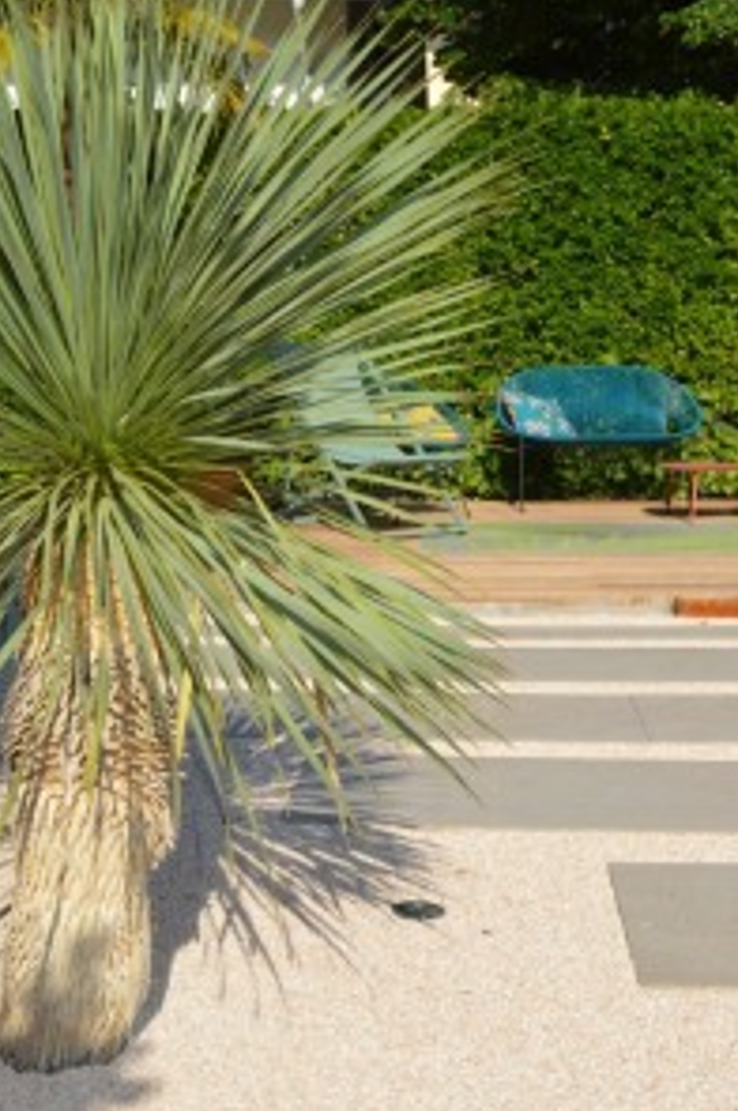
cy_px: 354
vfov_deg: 35.9
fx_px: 1695
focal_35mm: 55
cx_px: 380
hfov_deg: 24.6
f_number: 10
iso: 100
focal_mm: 24
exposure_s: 1/200
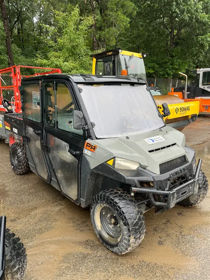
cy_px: 140
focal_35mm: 26
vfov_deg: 67.3
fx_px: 210
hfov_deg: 53.1
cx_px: 105
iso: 50
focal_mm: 5.1
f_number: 1.6
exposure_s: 1/358
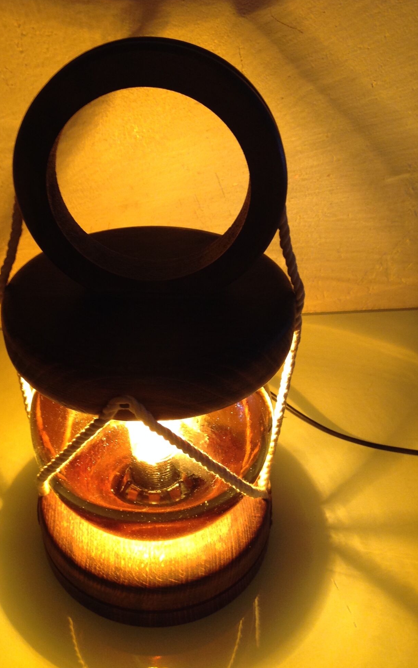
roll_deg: +2.3
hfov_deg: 33.5
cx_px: 165
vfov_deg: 51.5
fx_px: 693
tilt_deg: -34.6
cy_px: 330
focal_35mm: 38
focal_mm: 4.28
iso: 100
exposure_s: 1/15
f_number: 2.4
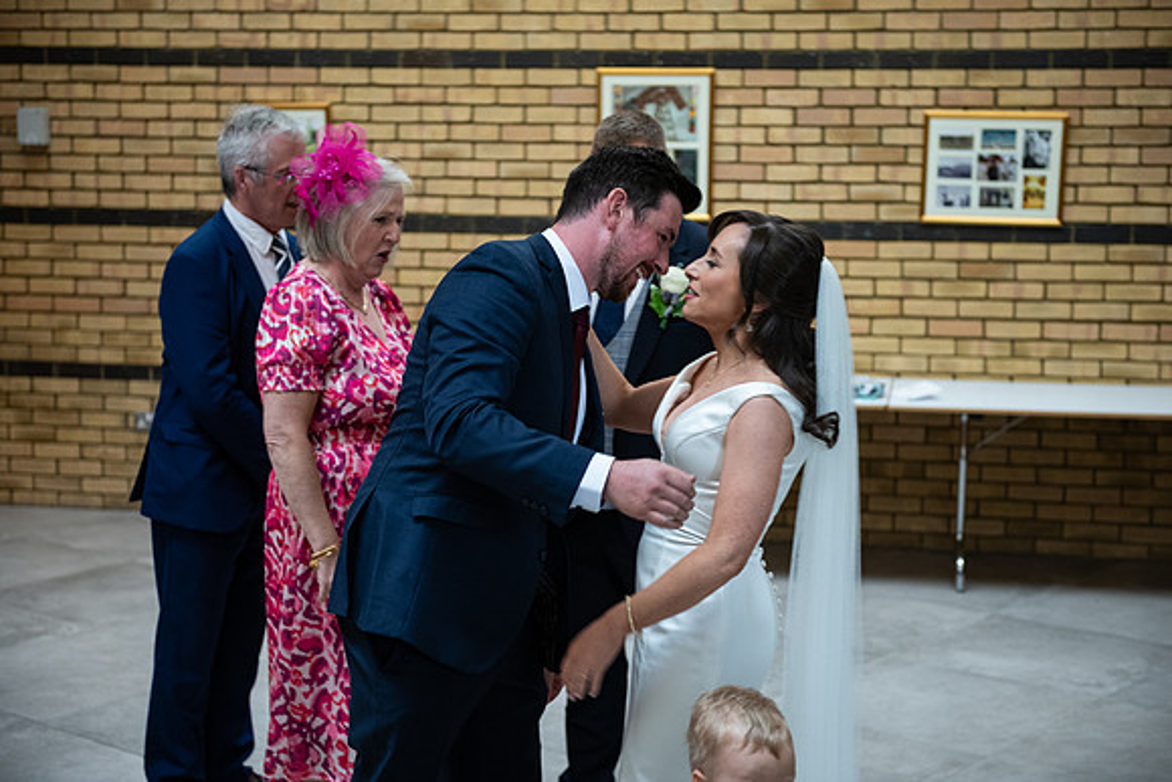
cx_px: 586
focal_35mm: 58
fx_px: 1889
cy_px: 391
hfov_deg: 34.5
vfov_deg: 23.4
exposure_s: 1/160
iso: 800
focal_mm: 58
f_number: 3.5
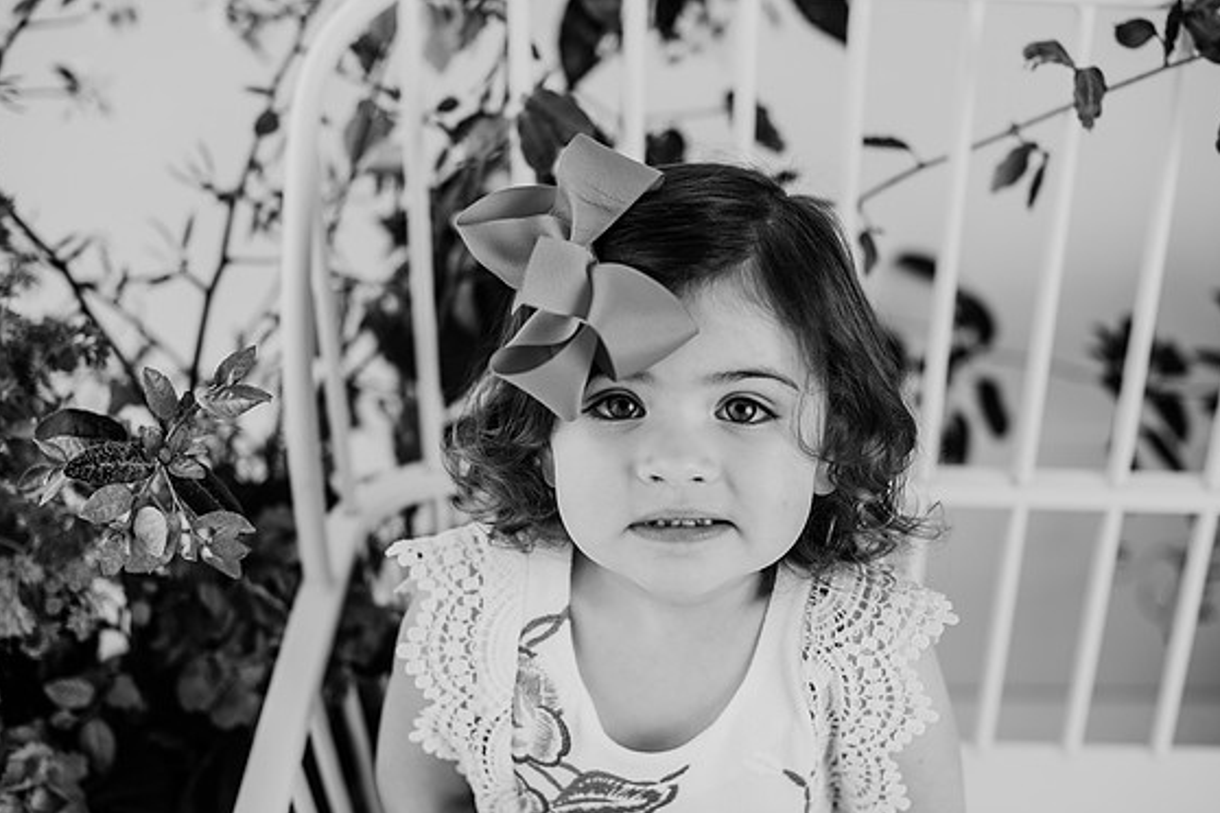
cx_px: 623
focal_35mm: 52
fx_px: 1762
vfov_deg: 26.0
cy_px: 403
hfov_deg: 38.2
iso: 125
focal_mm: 50
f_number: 2.8
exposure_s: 1/160
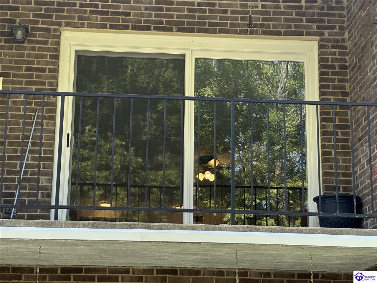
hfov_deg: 25.3
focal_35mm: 77
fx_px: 839
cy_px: 142
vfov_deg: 19.1
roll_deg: -0.7
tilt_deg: +16.0
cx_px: 188
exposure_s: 1/107
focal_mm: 9
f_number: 2.8
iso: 32
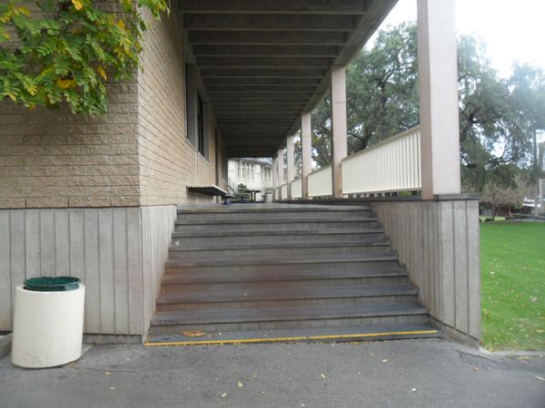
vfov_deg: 51.4
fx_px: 425
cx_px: 272
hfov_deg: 65.3
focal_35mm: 27
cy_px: 204
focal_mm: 4.9
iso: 100
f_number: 3.5
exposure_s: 1/125
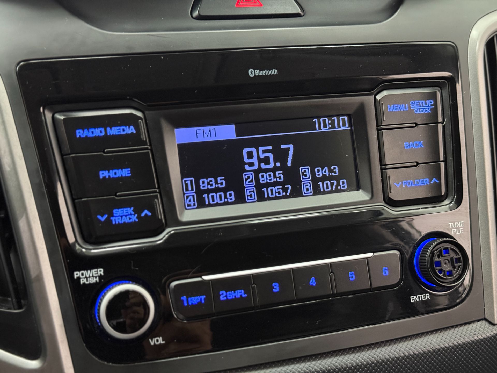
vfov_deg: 30.3
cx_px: 248
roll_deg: -1.6
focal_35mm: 48
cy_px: 186
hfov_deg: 39.7
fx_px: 689
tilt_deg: -19.8
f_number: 1.78
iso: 500
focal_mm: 6.76
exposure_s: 1/30
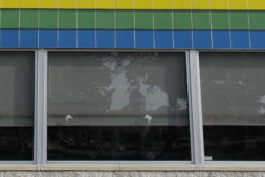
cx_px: 47
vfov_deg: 14.2
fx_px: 670
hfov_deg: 22.0
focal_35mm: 91
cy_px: -81
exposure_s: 1/250
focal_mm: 20
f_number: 6.3
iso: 100
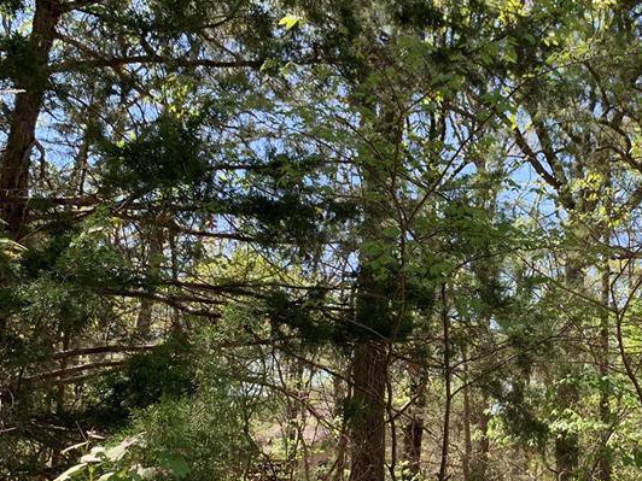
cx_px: 548
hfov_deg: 36.4
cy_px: 325
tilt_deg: +9.8
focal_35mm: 50
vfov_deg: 28.9
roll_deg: -0.2
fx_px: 927
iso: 25
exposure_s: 1/399
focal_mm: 4.25
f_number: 1.8
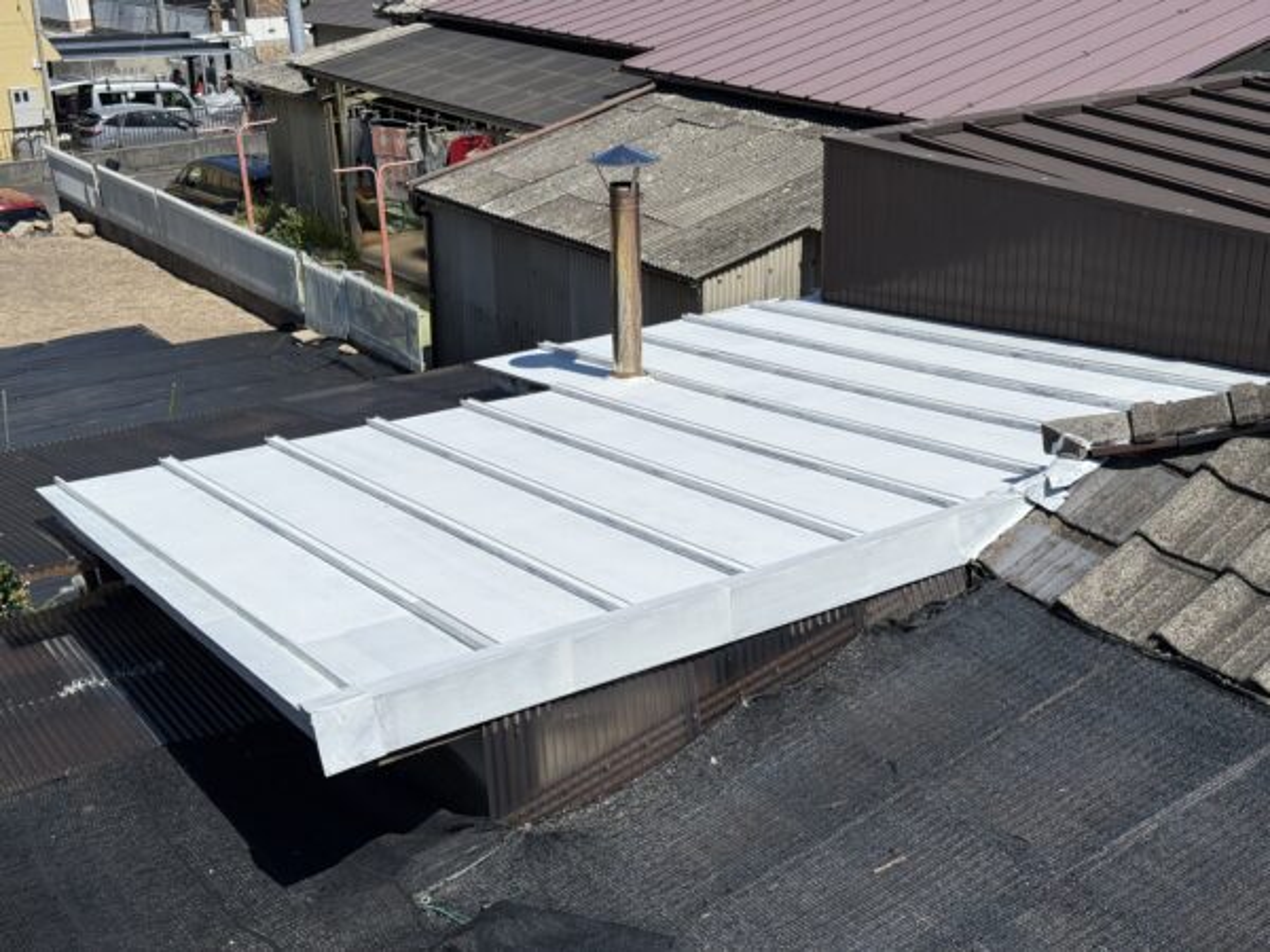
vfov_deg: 30.3
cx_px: 635
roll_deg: +0.8
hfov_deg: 39.7
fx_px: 1761
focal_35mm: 48
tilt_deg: -19.1
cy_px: 476
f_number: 1.78
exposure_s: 1/11364
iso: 50
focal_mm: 6.76
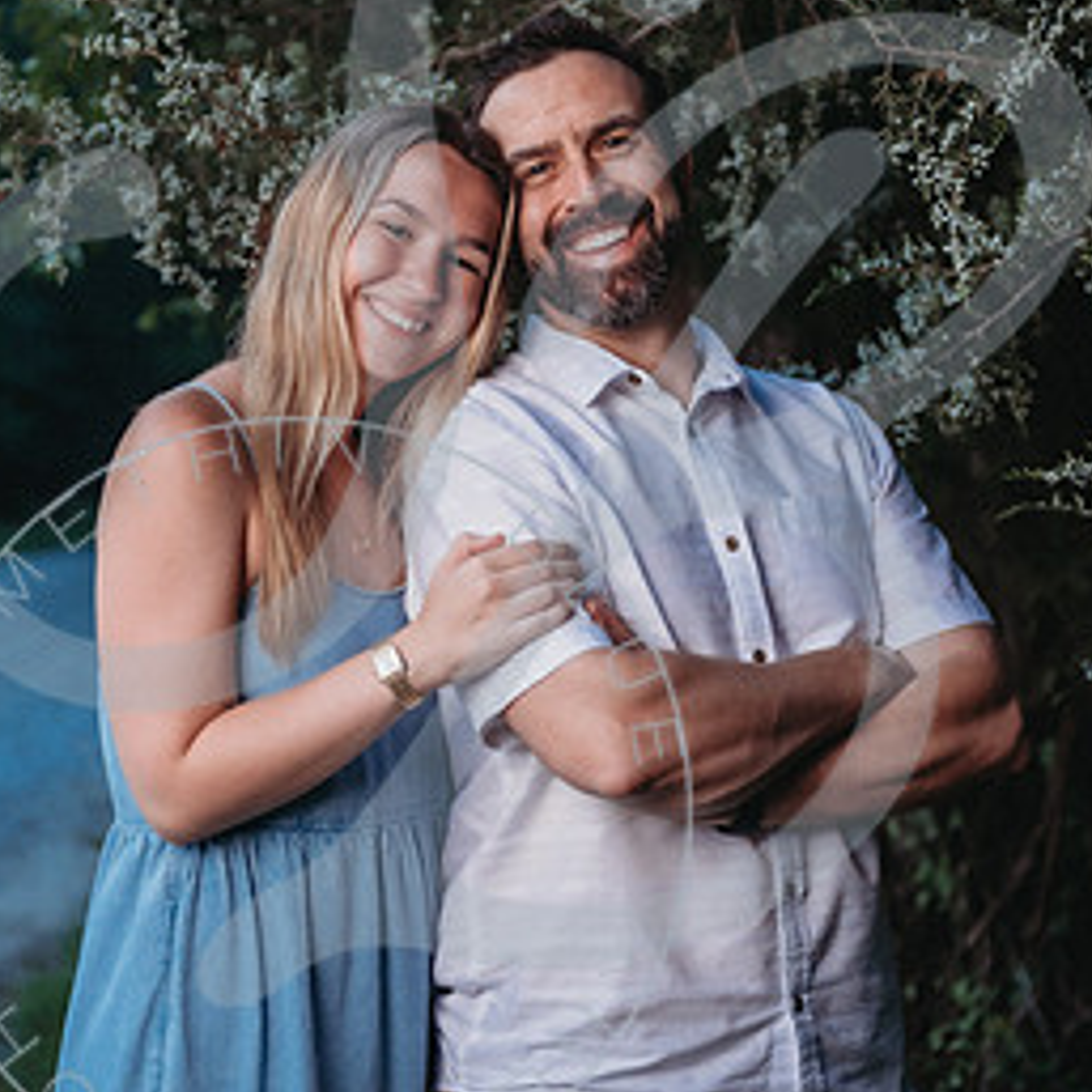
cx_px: 489
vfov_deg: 21.1
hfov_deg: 21.1
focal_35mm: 82
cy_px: 489
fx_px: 2927
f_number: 2.8
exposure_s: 1/400
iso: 320
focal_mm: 55
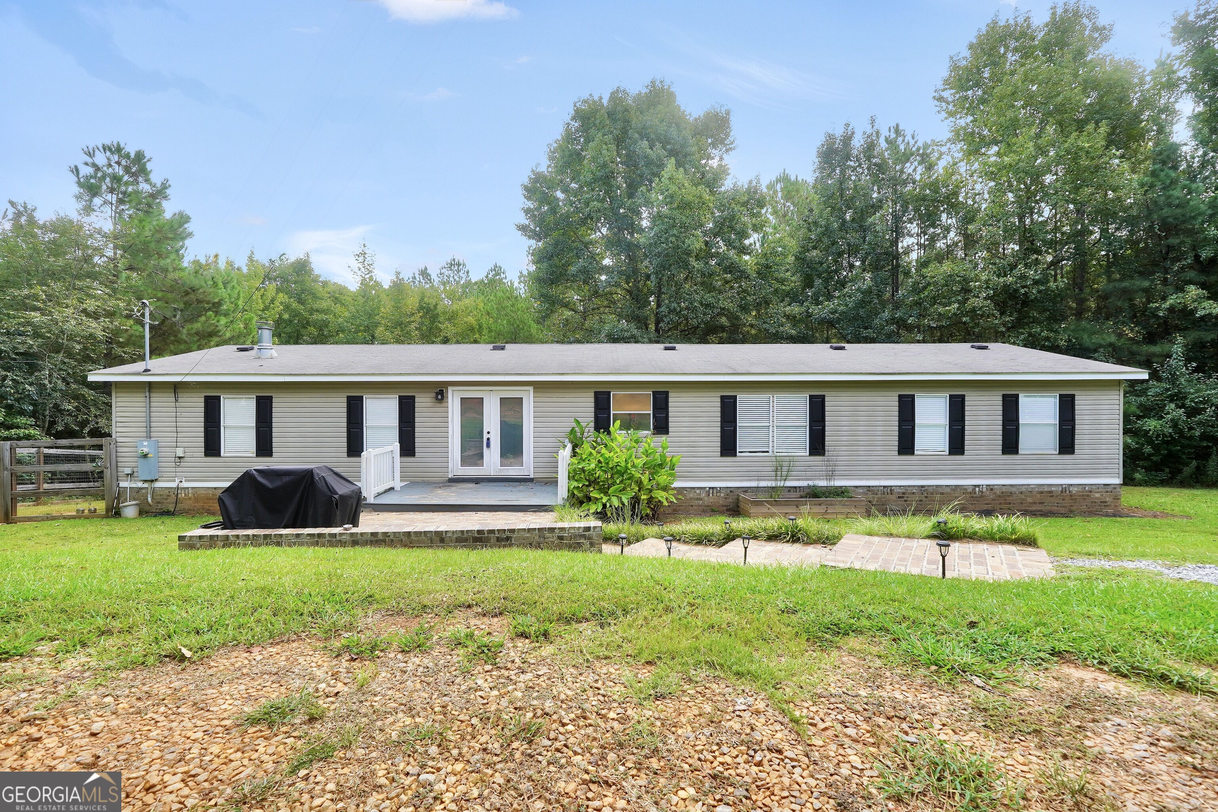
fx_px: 533
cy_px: 406
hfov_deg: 97.6
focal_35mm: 16
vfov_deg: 74.6
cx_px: 609
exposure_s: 1/100
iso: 100
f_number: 6.3
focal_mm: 10.5
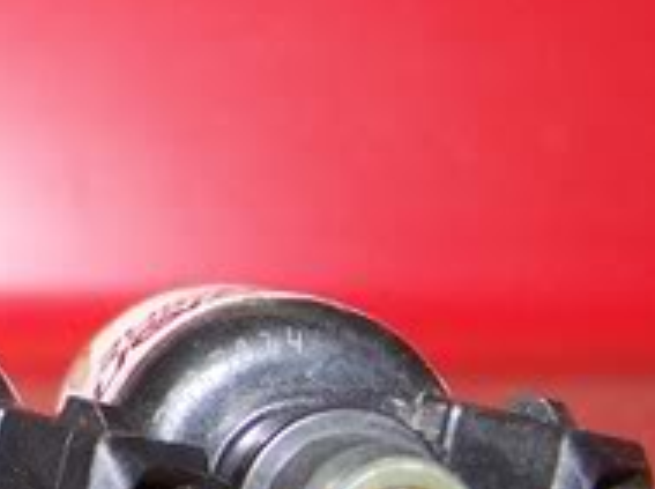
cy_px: 208
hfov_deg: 14.7
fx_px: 2436
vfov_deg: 11.5
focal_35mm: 129
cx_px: -187
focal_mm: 6.3
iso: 80
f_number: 2.8
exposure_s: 1/60
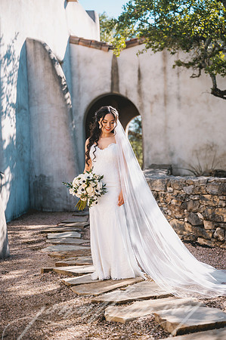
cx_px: 113
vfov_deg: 34.5
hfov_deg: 23.3
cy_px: 170
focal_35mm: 58
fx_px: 547
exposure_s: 1/1600
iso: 80
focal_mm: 58
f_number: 2.8
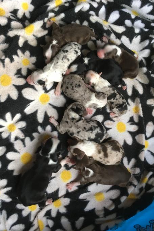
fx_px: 199
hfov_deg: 42.3
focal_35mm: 31
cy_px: 115
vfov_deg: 60.3
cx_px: 78
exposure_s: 1/30
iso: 100
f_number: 2.2
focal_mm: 4.15
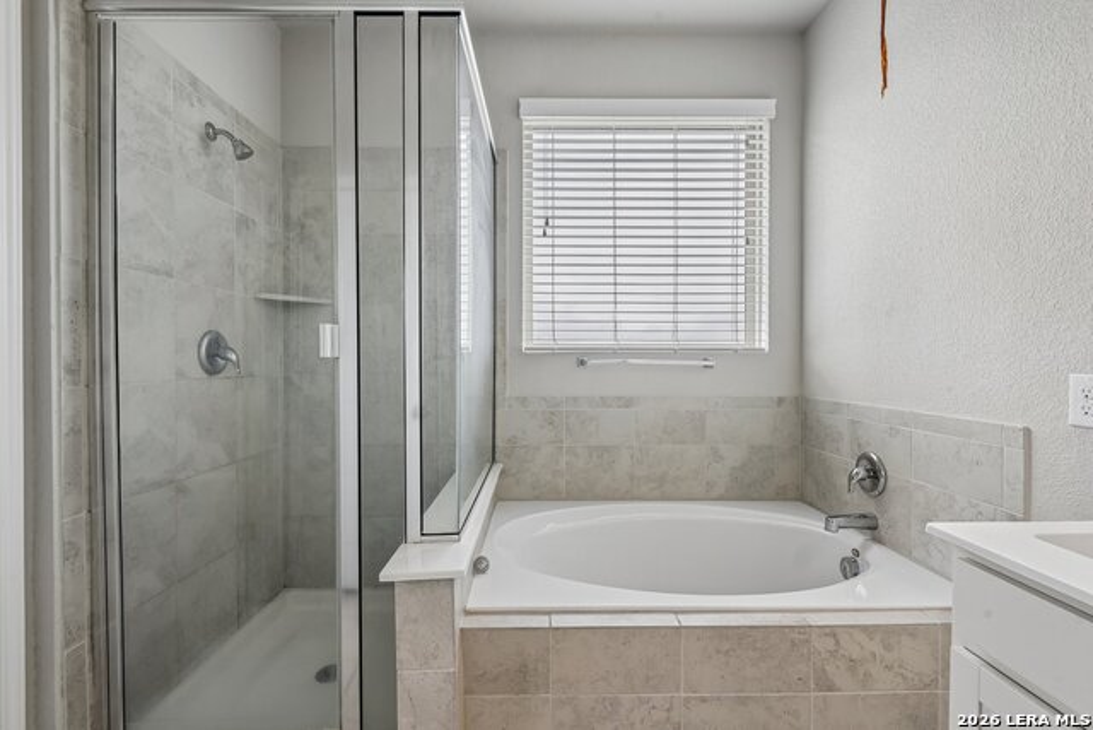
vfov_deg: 73.8
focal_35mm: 16
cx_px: 546
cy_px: 365
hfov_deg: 96.7
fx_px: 486
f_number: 8
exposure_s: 1/40
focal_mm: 16
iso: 400
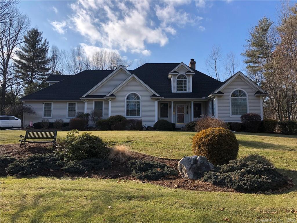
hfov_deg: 63.4
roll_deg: -0.1
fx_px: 240
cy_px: 112
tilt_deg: +5.3
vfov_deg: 49.7
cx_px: 148
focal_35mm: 28
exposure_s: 1/1350
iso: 20
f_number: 1.8
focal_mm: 4
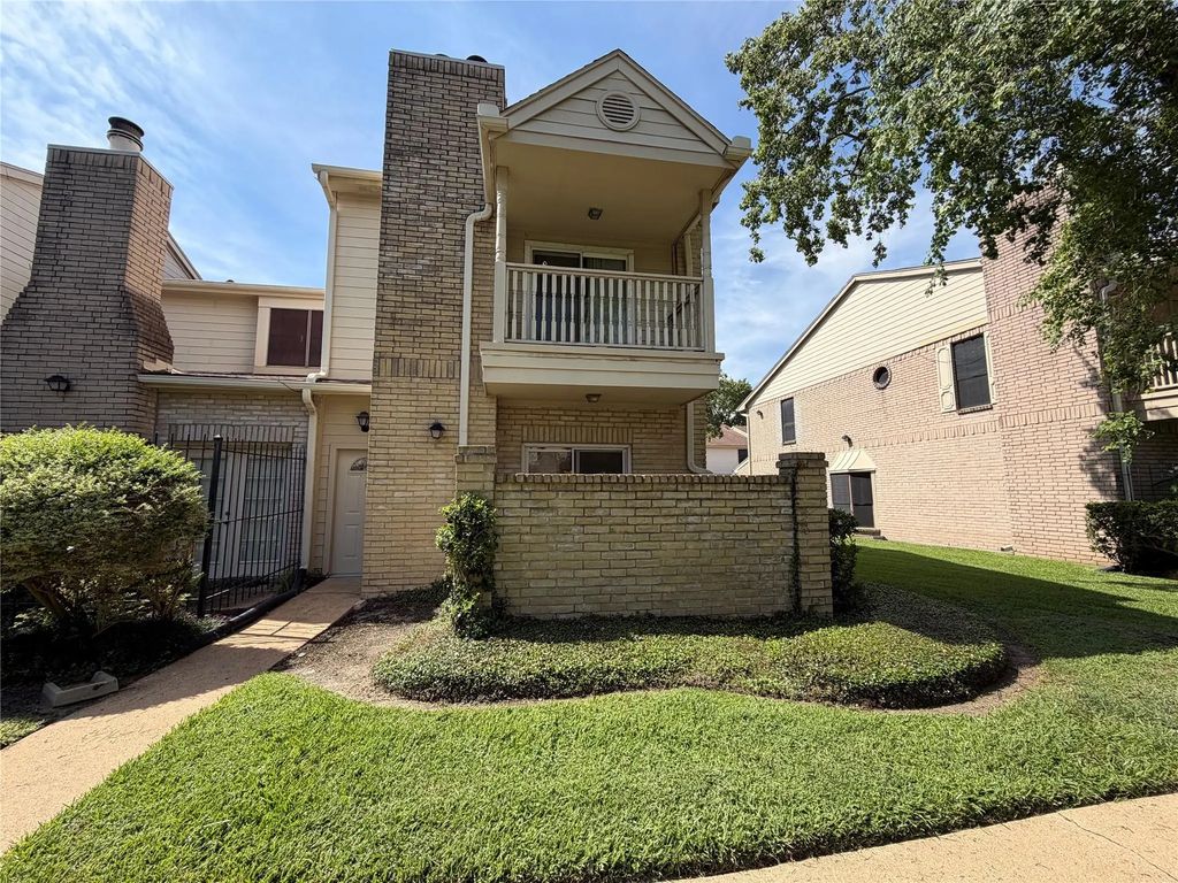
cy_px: 442
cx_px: 589
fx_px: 476
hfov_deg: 102.1
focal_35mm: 14
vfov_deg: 85.7
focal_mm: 2.22
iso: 25
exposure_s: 1/770
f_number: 2.2
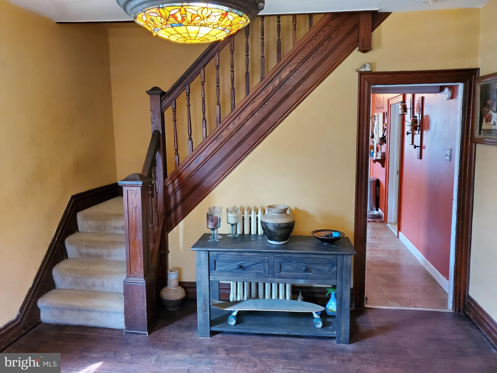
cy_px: 186
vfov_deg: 53.1
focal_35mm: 26
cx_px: 248
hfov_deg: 67.3
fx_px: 373
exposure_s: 1/39
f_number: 1.5
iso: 200
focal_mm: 4.3
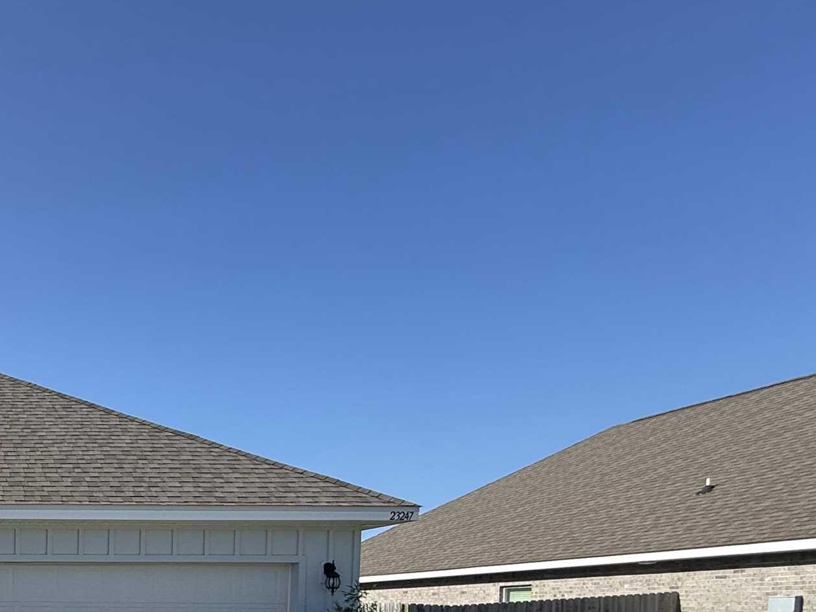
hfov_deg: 40.2
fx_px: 802
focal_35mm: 34
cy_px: 656
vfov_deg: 36.1
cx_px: -138
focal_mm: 2.22
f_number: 2.2
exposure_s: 1/1431
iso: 50
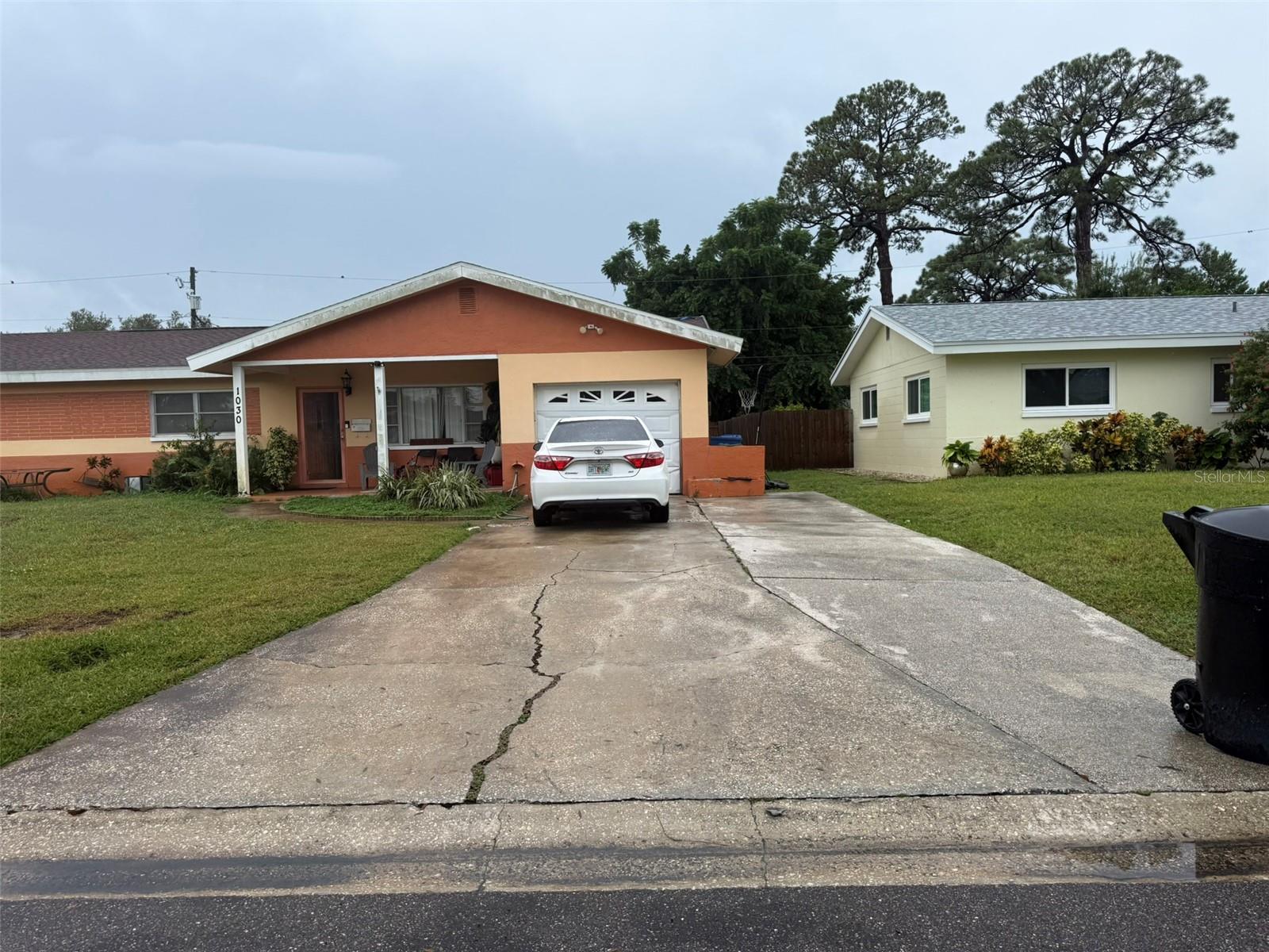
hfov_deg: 71.6
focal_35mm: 24
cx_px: 634
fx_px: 880
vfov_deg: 56.8
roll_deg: +0.6
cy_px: 476
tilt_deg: -2.5
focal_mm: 6.76
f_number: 1.78
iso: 80
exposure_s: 1/1493
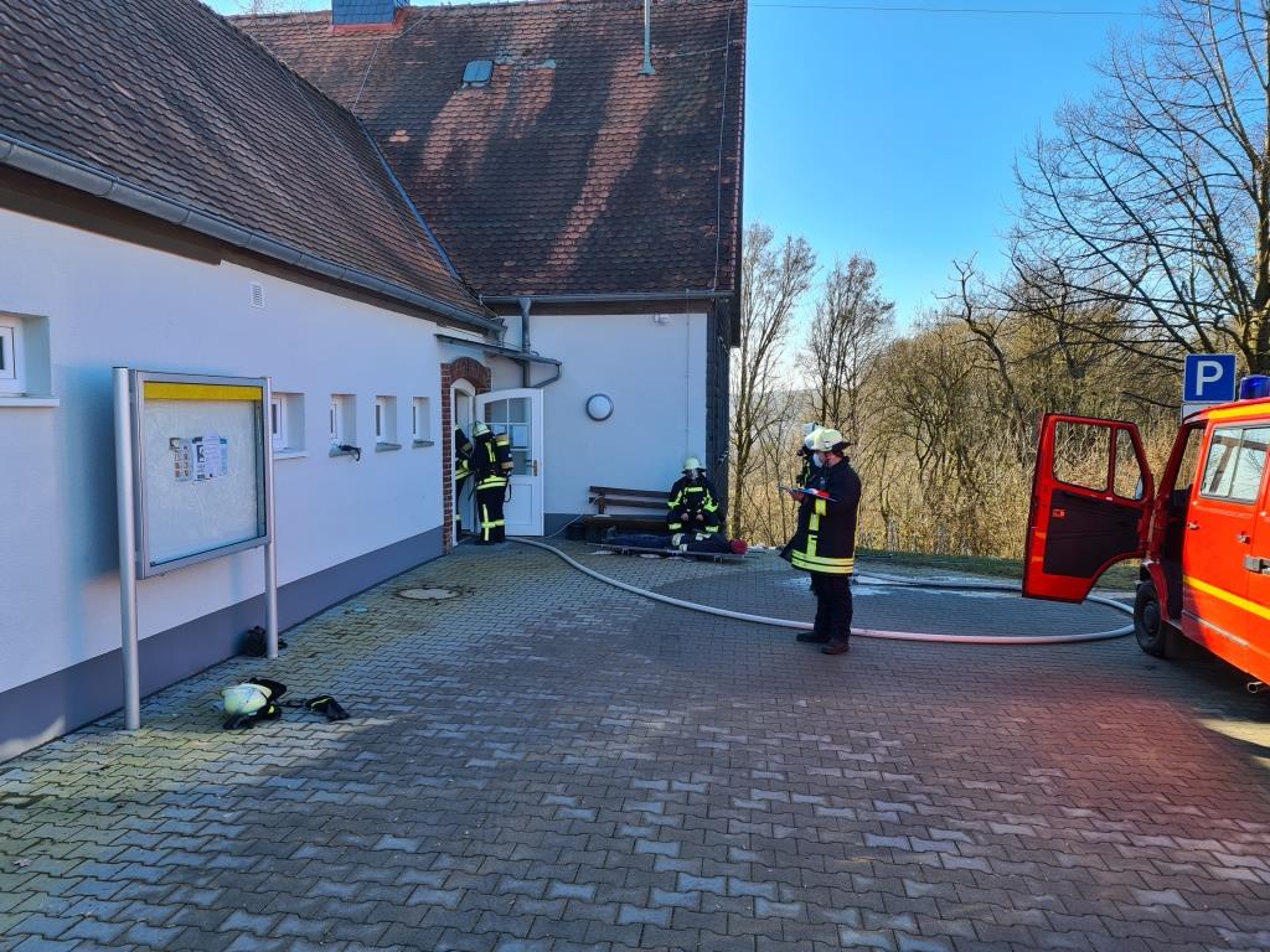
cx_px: 635
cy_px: 476
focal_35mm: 26
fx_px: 954
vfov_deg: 53.1
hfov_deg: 67.3
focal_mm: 5.4
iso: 50
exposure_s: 1/690
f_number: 1.8
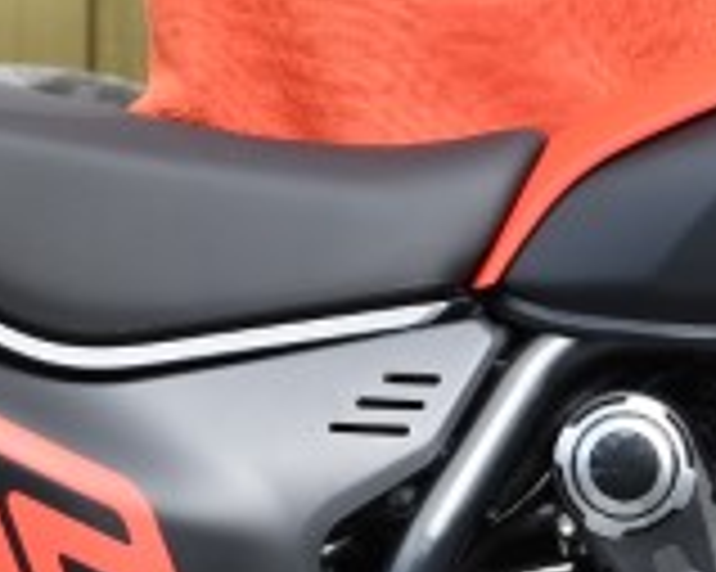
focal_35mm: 286
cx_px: 405
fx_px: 6057
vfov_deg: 5.4
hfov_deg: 6.8
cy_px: 167
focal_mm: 42
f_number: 5.6
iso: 64
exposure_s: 1/125
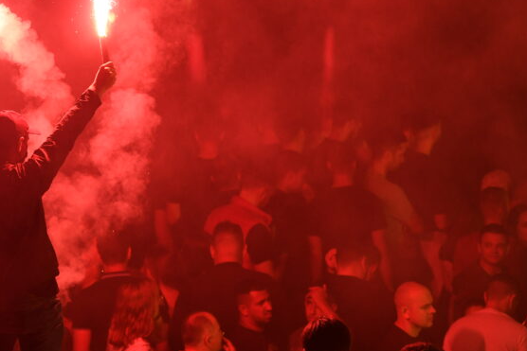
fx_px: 3909
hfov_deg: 7.7
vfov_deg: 5.1
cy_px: 30
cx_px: 151
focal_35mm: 267
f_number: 4.5
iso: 800
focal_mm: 145
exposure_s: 1/640
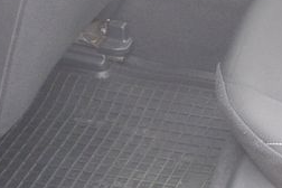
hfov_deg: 16.0
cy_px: -64
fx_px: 924
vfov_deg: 11.3
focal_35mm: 118
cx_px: 414
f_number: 3.5
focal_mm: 11
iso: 500
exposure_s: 1/125
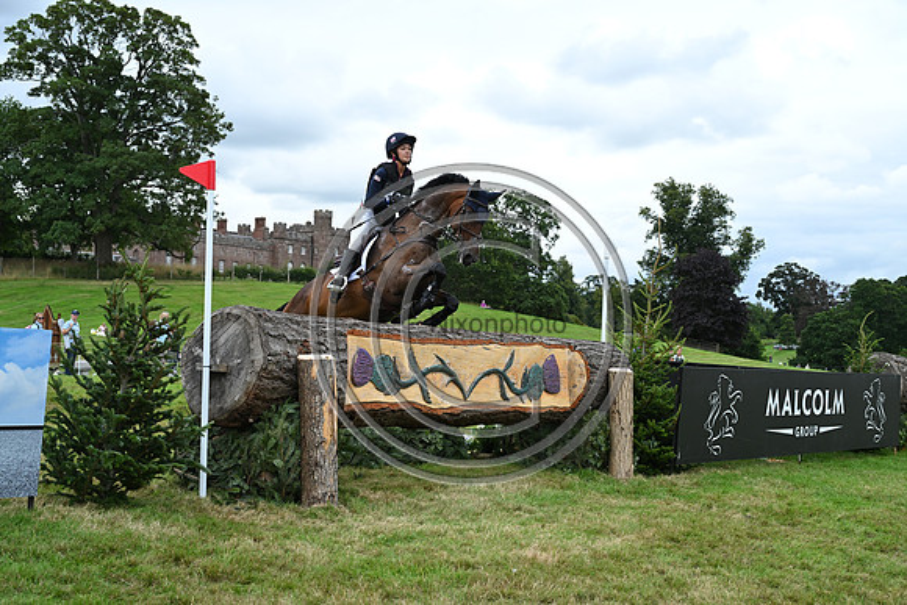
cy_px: 302
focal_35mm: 50
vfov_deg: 27.0
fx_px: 1260
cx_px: 454
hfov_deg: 39.6
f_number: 5.6
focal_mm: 50
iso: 900
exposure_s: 1/1250
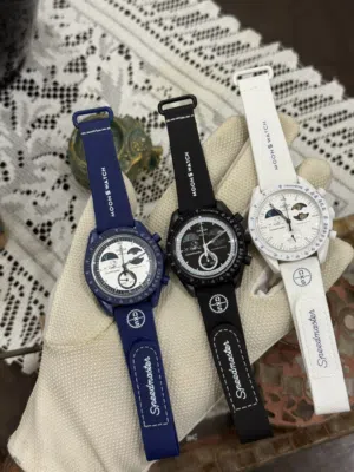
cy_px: 236
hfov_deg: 30.3
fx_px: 654
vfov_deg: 39.7
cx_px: 177
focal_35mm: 48
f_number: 1.78
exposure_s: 1/33
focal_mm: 6.76
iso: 200
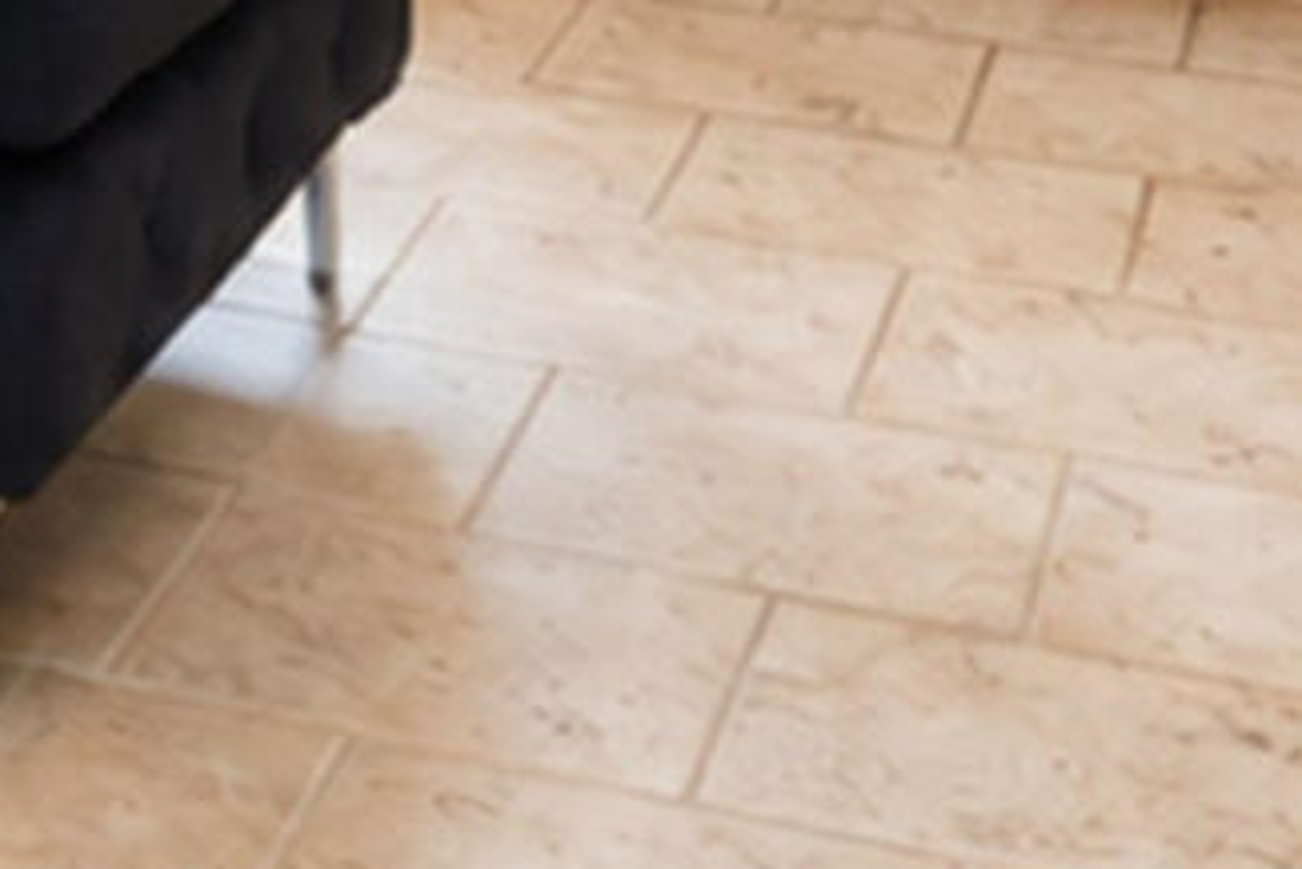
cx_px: -1334
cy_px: -1195
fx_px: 4559
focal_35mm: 126
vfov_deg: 9.7
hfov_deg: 13.7
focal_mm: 16
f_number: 4
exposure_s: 1/15
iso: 64
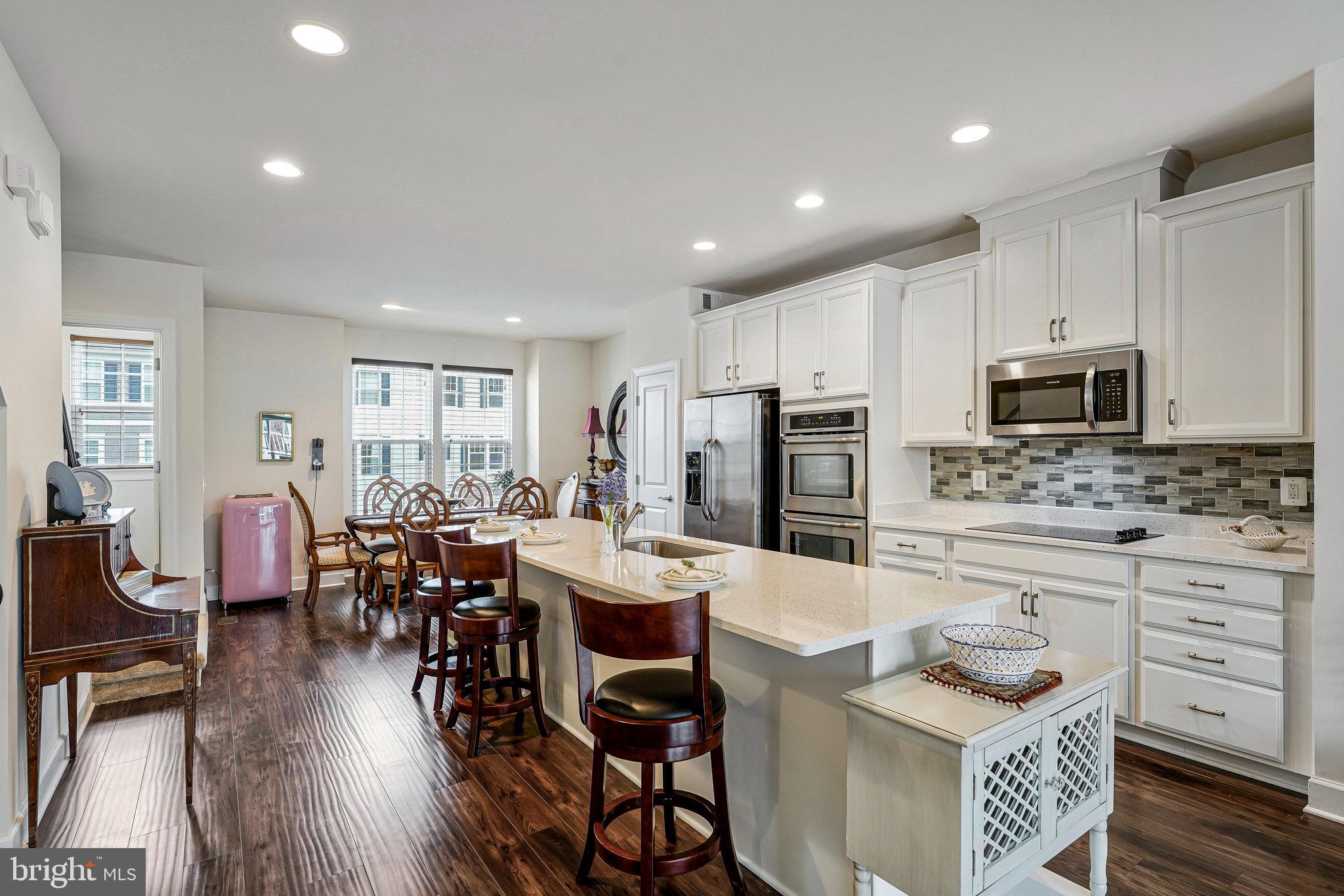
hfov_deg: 93.3
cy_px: 448
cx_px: 672
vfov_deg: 70.4
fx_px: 635
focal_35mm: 17
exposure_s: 1/13
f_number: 8
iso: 400
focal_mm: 17
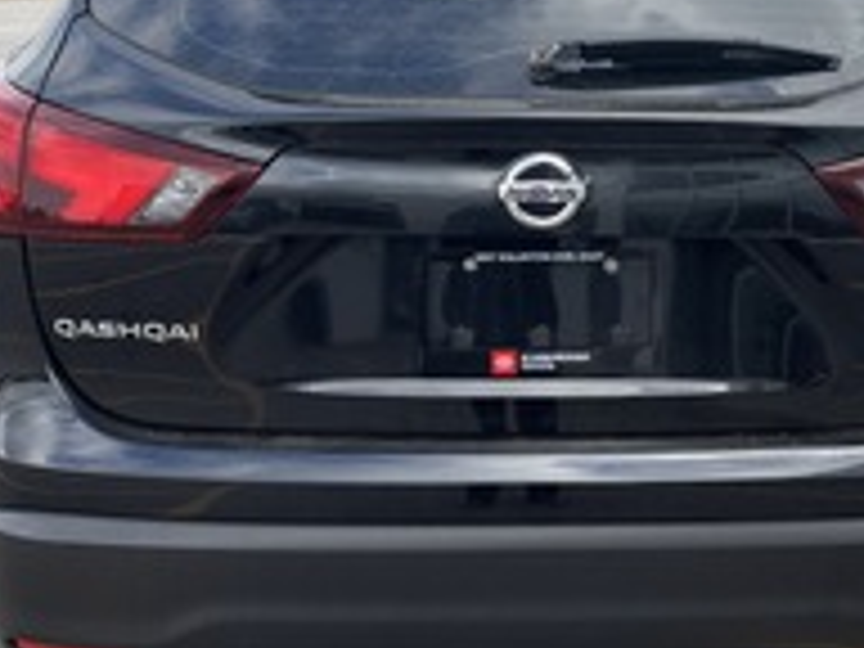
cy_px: 205
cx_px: 558
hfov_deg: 33.6
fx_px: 1423
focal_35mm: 57
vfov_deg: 25.5
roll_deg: -2.0
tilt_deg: -11.2
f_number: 1.6
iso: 50
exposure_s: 1/951
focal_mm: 5.96
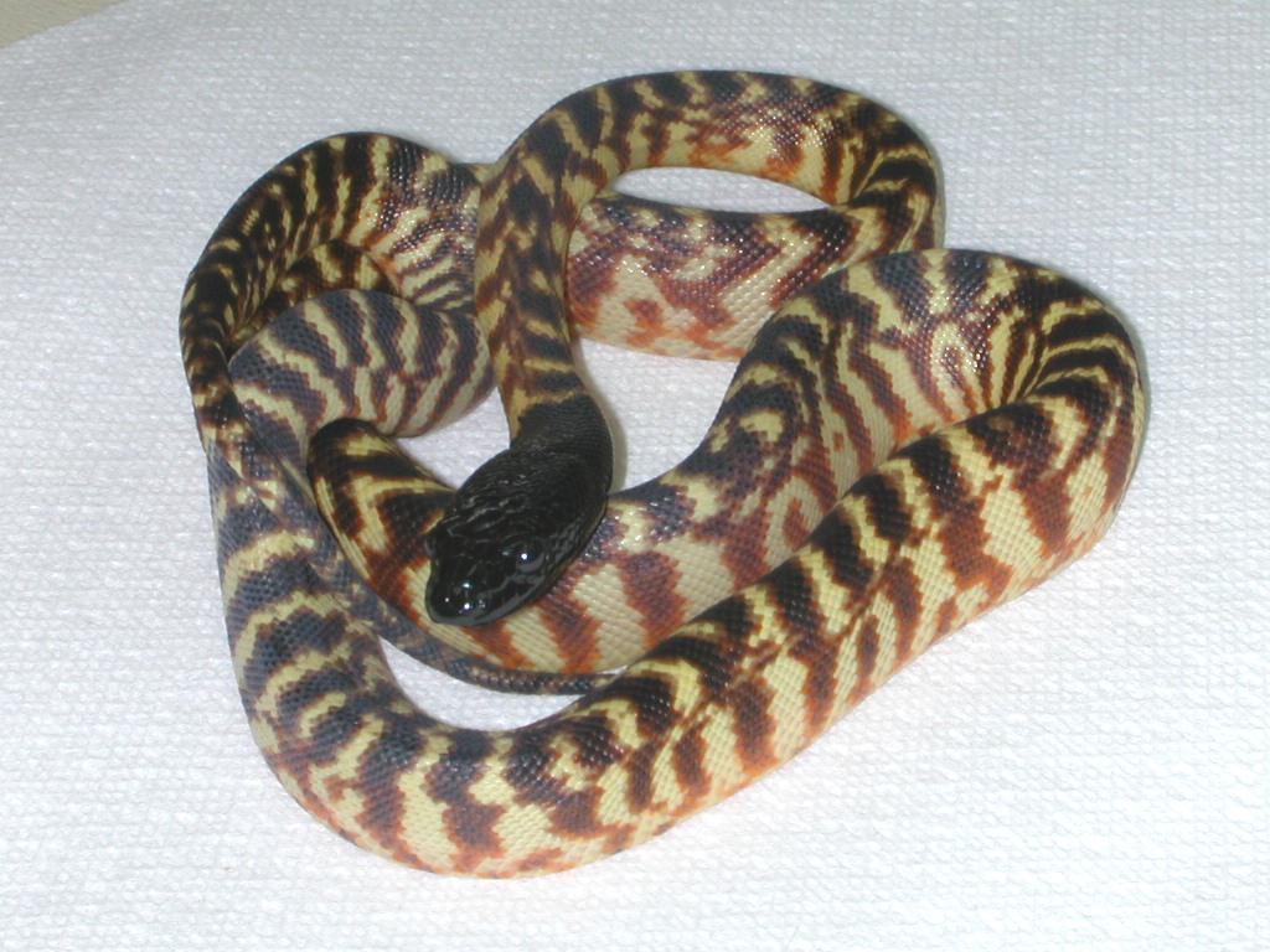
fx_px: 4072
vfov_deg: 13.3
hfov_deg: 17.7
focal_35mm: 111
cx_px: 635
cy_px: 476
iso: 100
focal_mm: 16.8
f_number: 8
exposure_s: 1/59.9
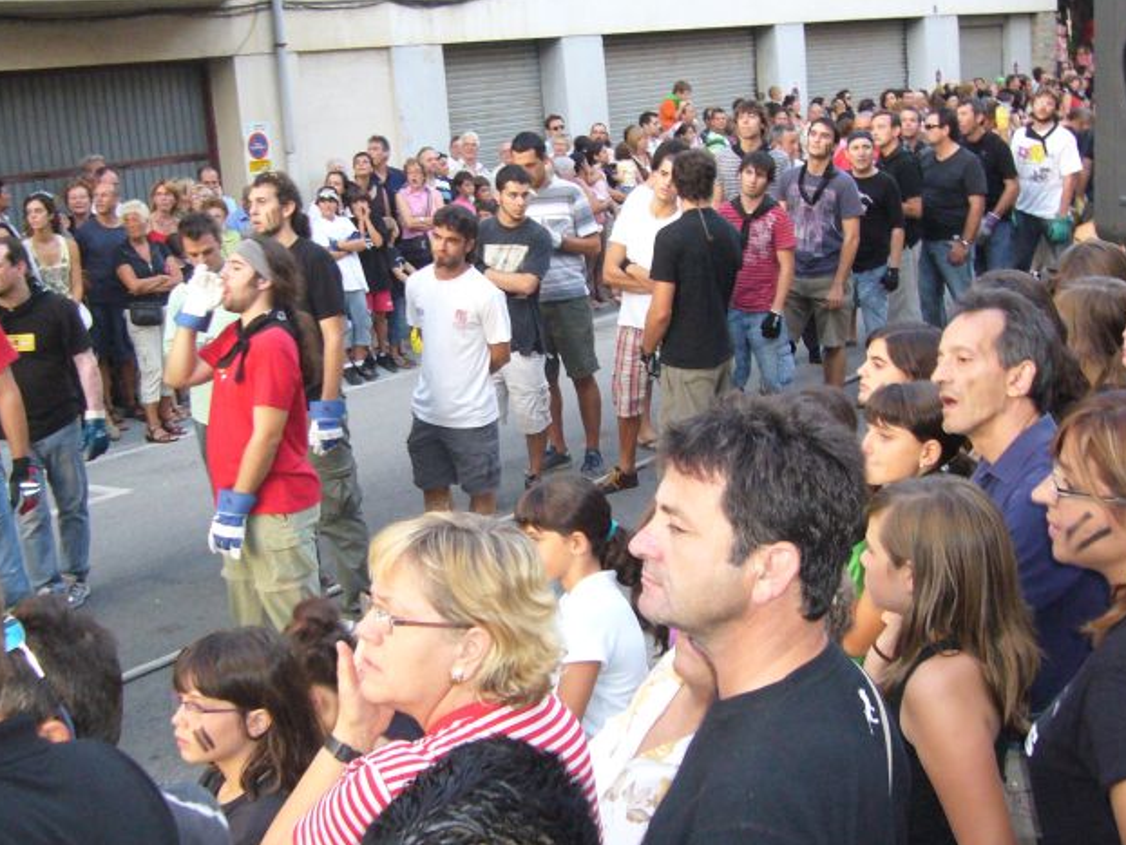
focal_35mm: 45
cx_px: 511
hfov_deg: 42.0
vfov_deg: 32.2
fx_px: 1464
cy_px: 360
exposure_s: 1/60
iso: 250
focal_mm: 5.8
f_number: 2.8
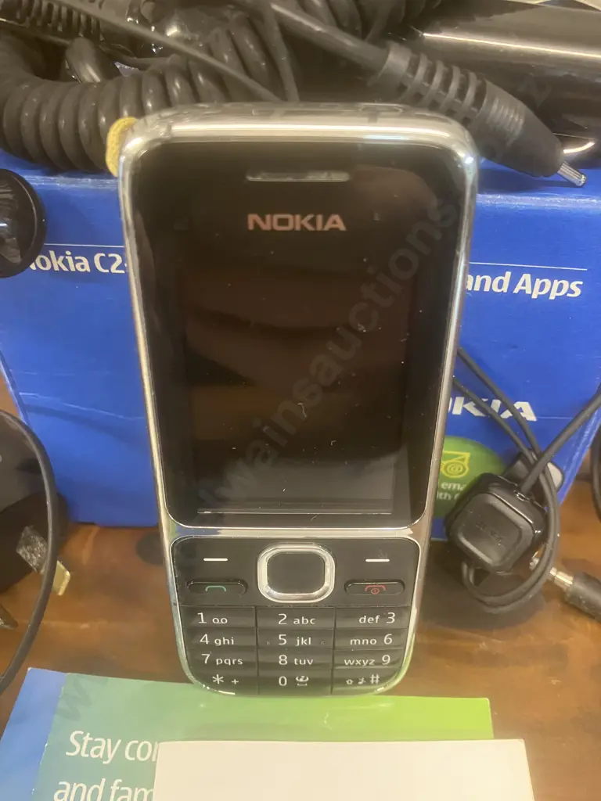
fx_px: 648
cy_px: 400
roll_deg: -2.5
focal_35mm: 28
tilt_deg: -42.8
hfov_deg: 49.7
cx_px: 300
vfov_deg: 63.4
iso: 400
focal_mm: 3.99
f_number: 1.8
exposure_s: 1/33
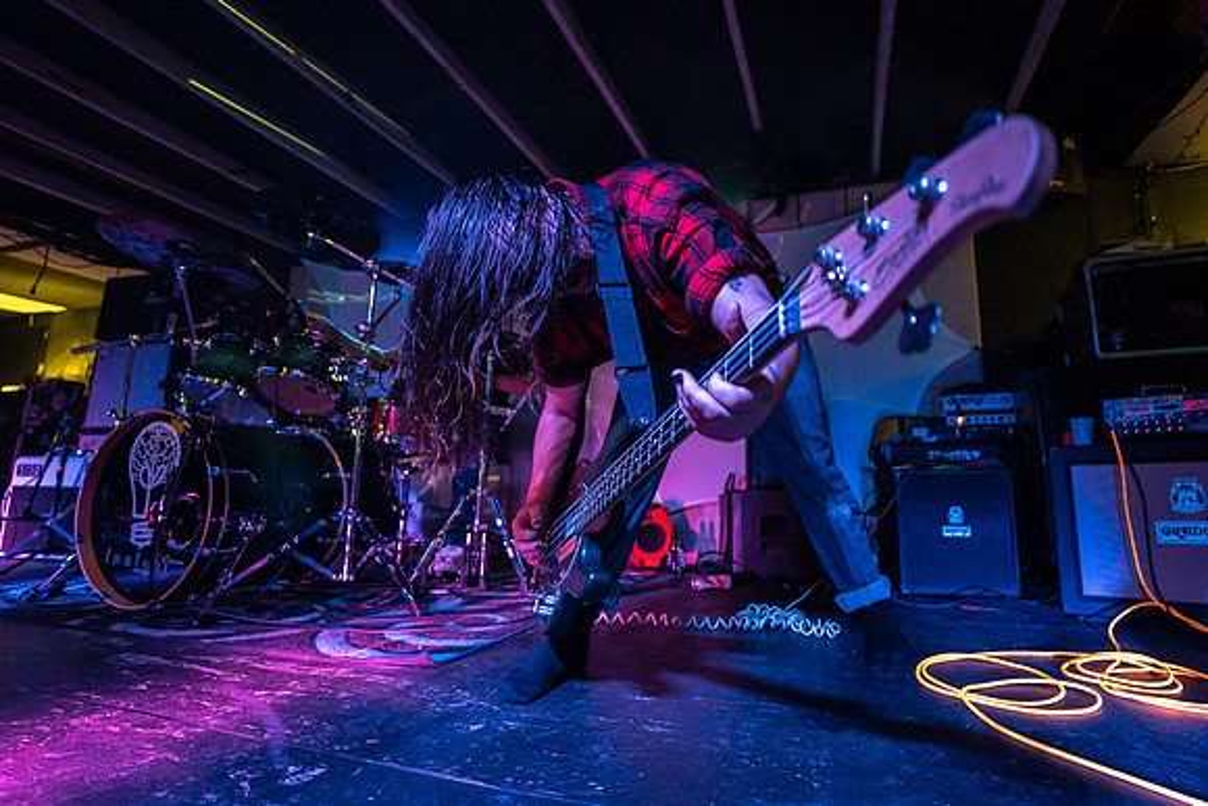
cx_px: 694
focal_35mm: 16
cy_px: 402
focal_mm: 14
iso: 1600
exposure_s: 1/250
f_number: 2.8
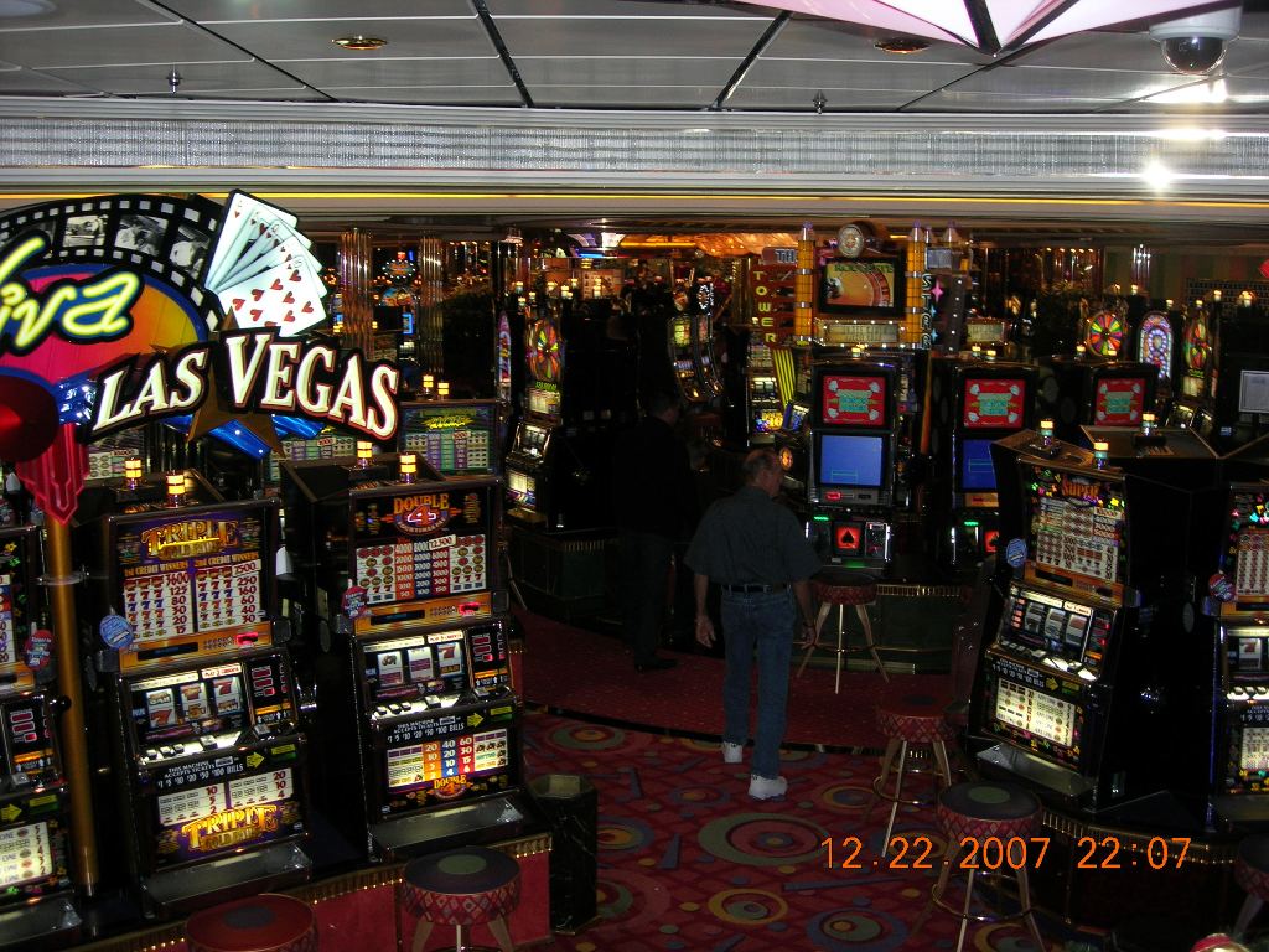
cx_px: 634
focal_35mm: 38
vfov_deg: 37.7
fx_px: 1393
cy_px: 476
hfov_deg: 49.0
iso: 79
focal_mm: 7.8
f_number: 2.8
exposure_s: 1/60.1
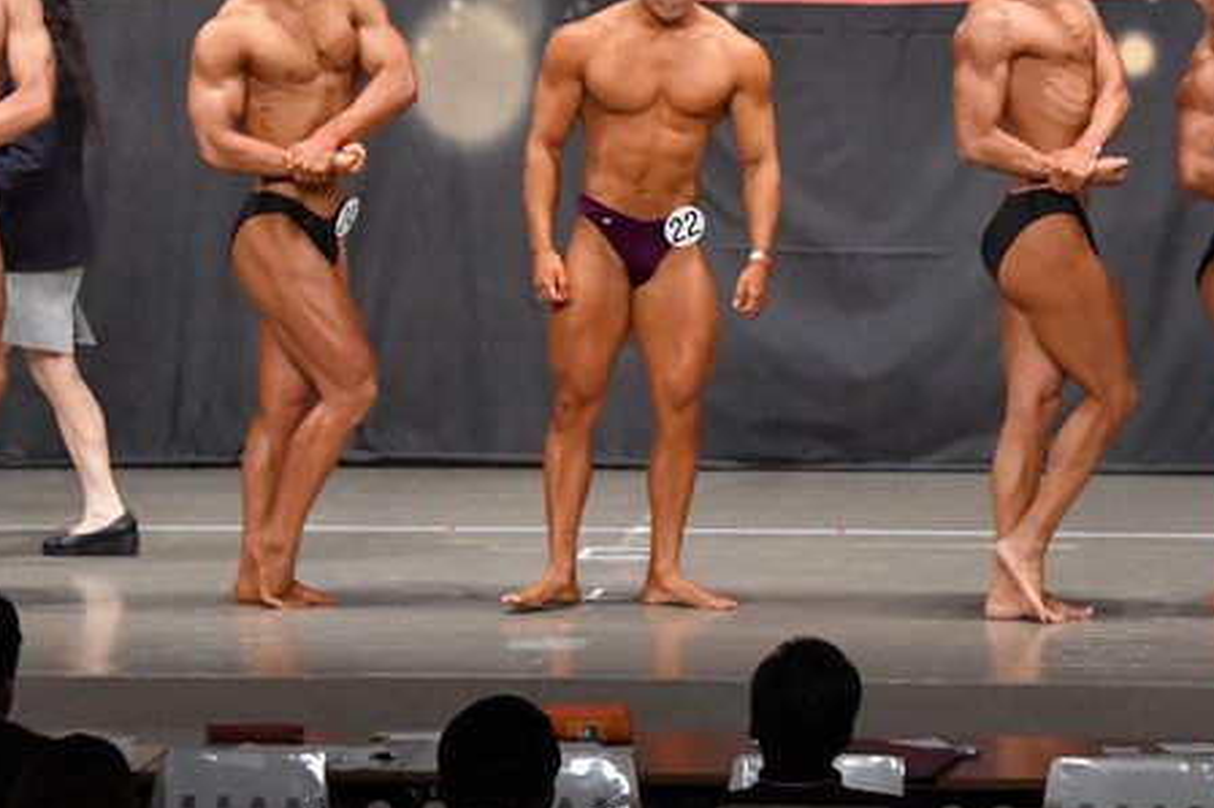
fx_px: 7177
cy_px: 152
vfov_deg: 6.4
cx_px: 595
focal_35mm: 213
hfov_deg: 9.7
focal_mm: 82
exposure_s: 1/400
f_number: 5.6
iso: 6400
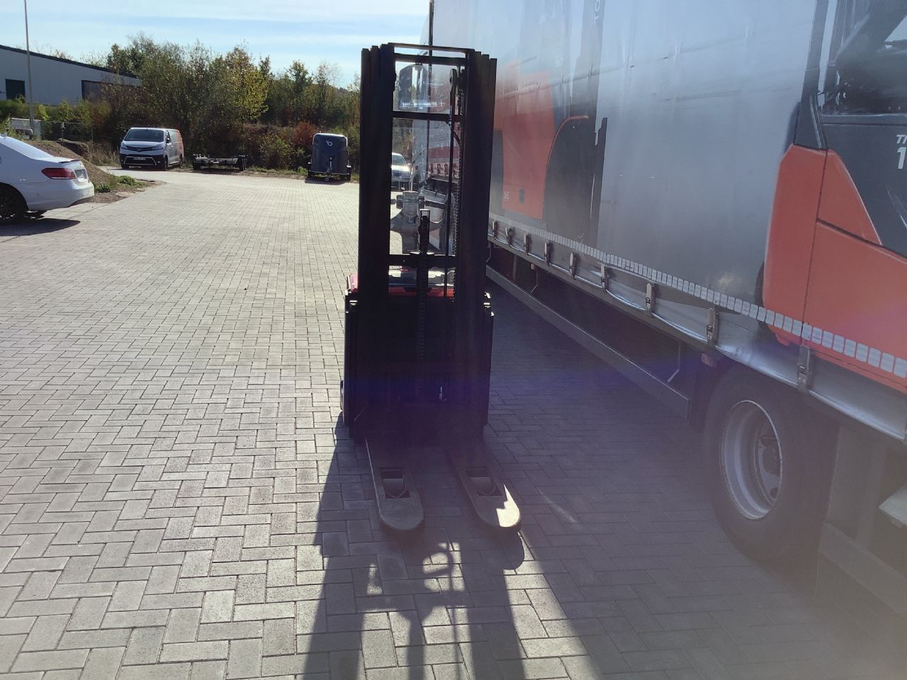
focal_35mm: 31
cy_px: 340
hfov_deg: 58.4
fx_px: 812
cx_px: 454
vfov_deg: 45.4
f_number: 2.4
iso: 25
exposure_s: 1/1148
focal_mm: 3.3
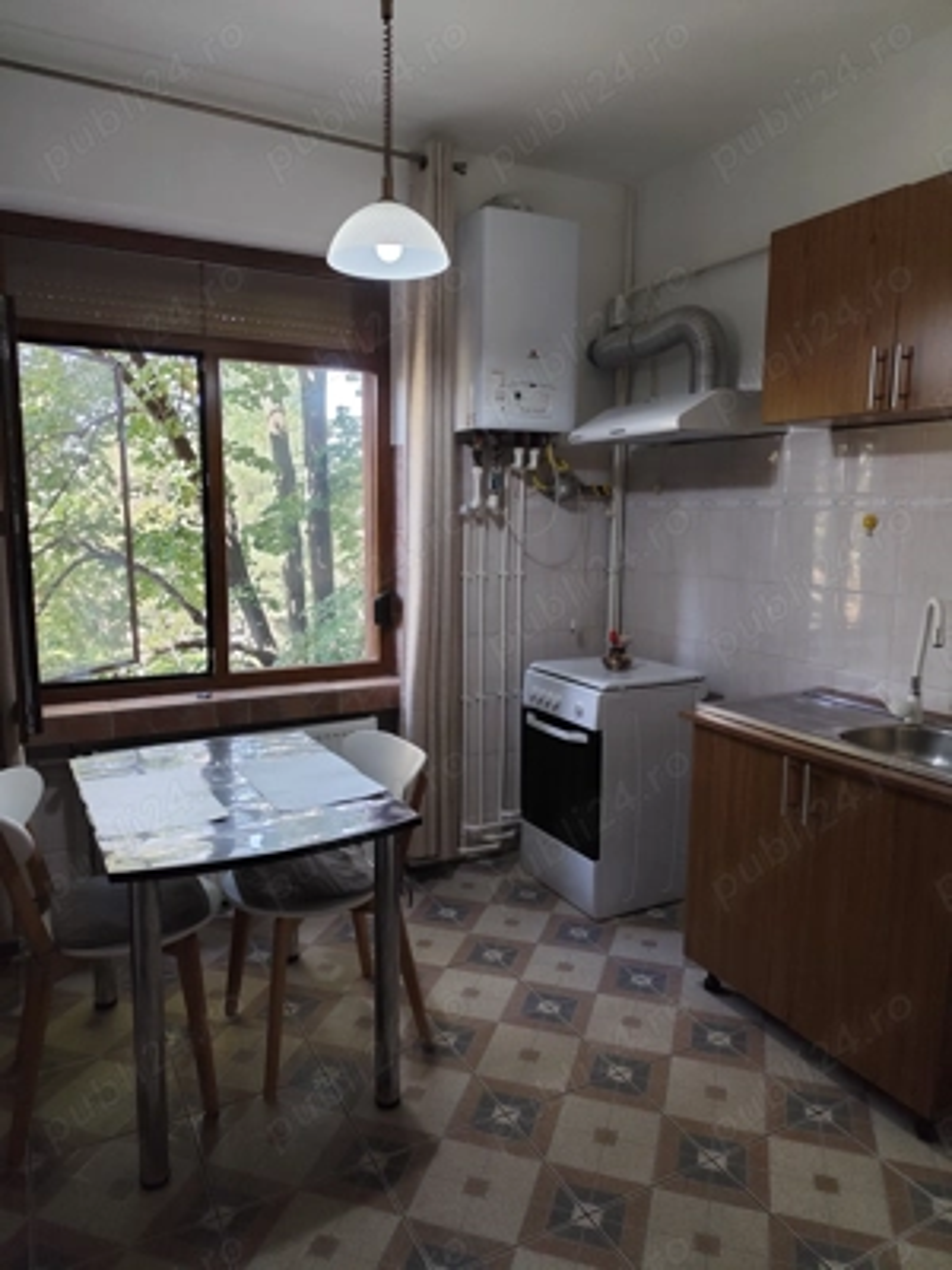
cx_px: 476
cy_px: 635
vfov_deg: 73.9
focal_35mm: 23
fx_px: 843
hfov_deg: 58.9
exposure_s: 1/100
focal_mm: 6.14
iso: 200
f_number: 1.65
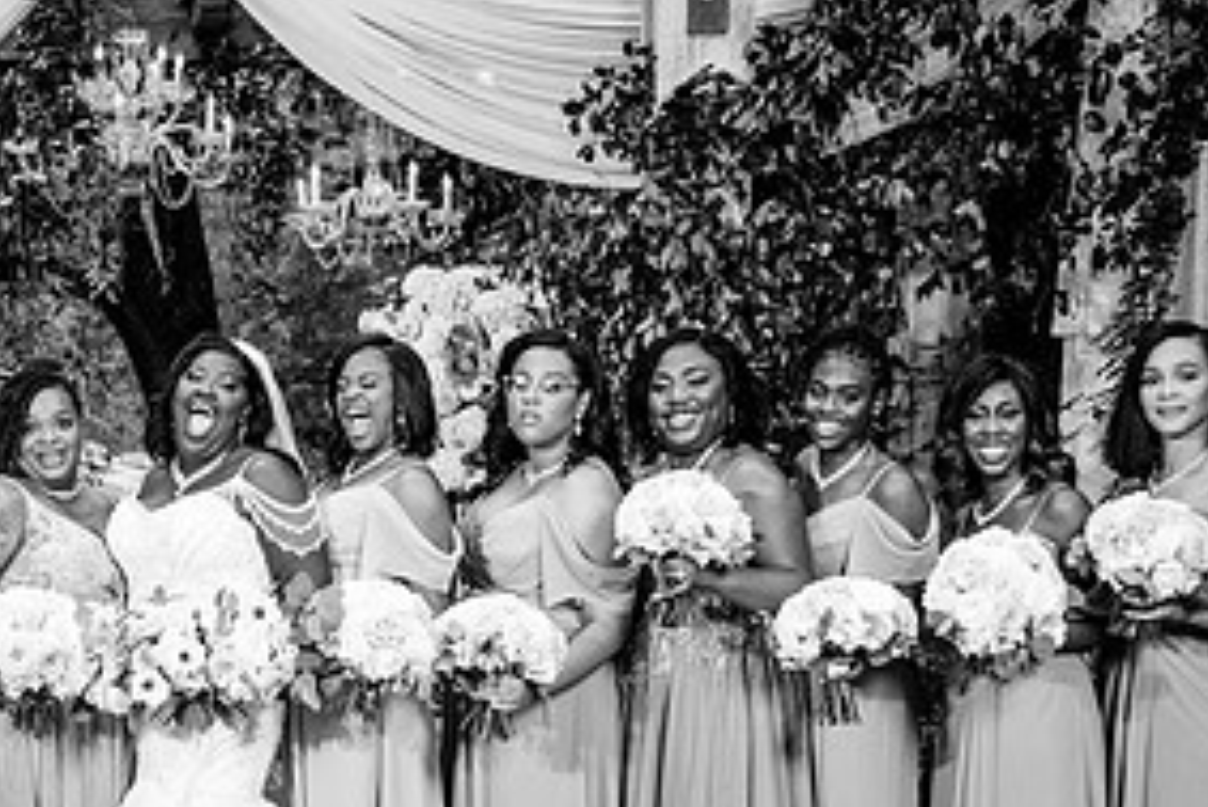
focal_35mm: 83
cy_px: 748
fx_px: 2786
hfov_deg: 23.8
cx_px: 134
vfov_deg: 16.2
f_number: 4
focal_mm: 39
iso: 640
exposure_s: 1/200
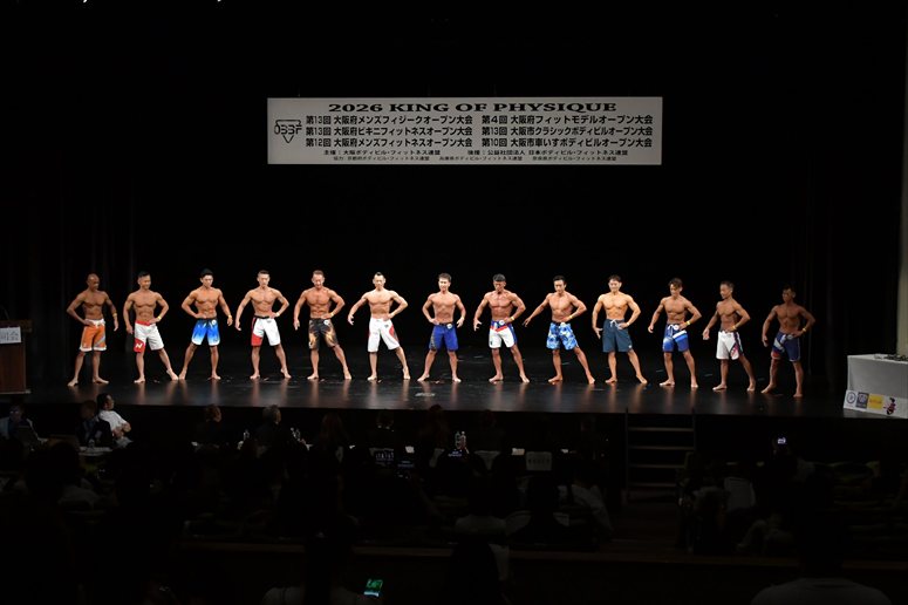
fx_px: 1437
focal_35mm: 57
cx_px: 454
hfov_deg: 35.1
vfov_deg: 23.8
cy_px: 302
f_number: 5.6
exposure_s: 1/400
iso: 3200
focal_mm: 38
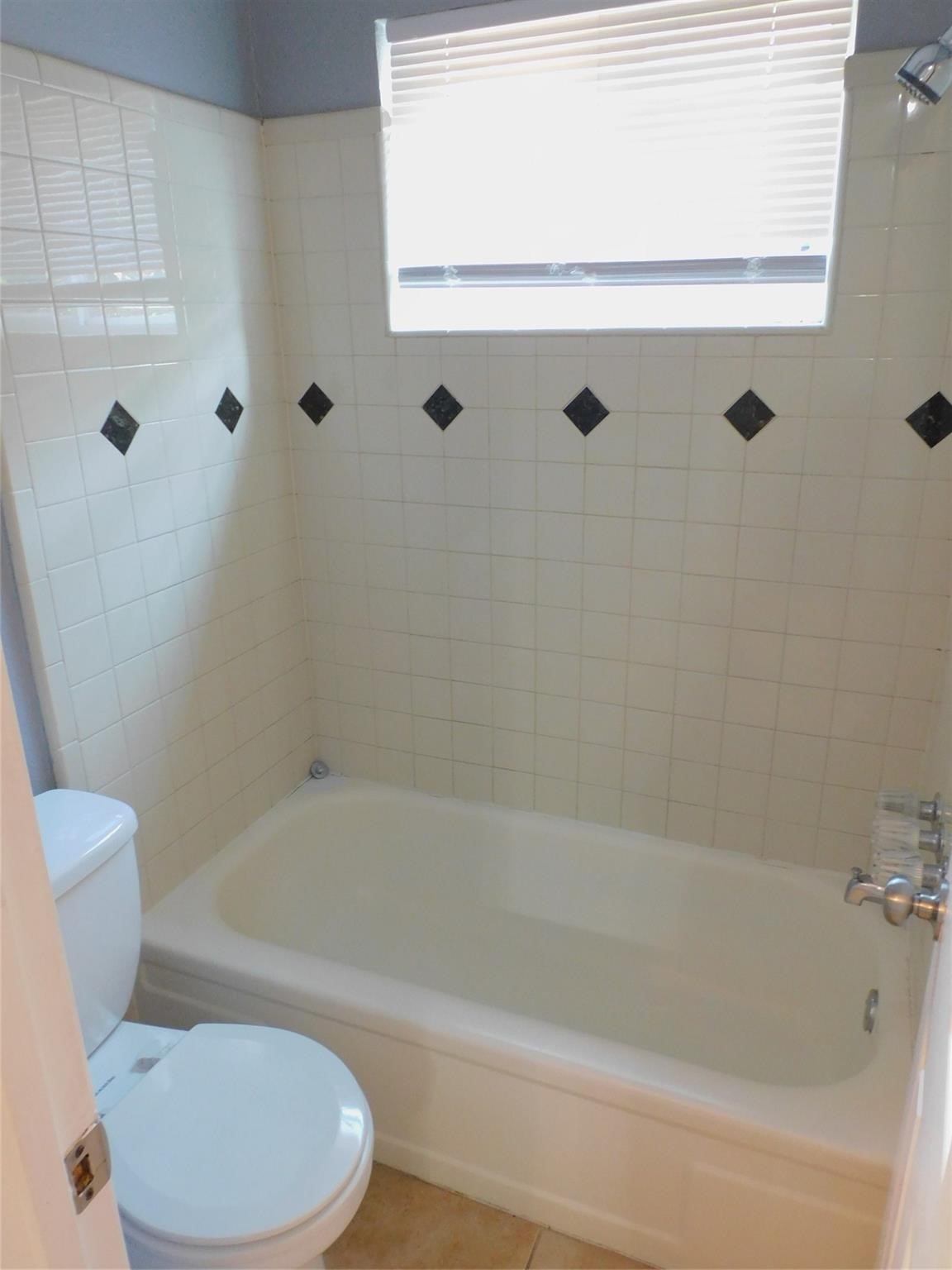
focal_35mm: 24
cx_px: 476
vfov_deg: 71.6
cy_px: 635
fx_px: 880
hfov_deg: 56.8
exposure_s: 1/13
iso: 400
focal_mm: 4.3
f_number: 3.3
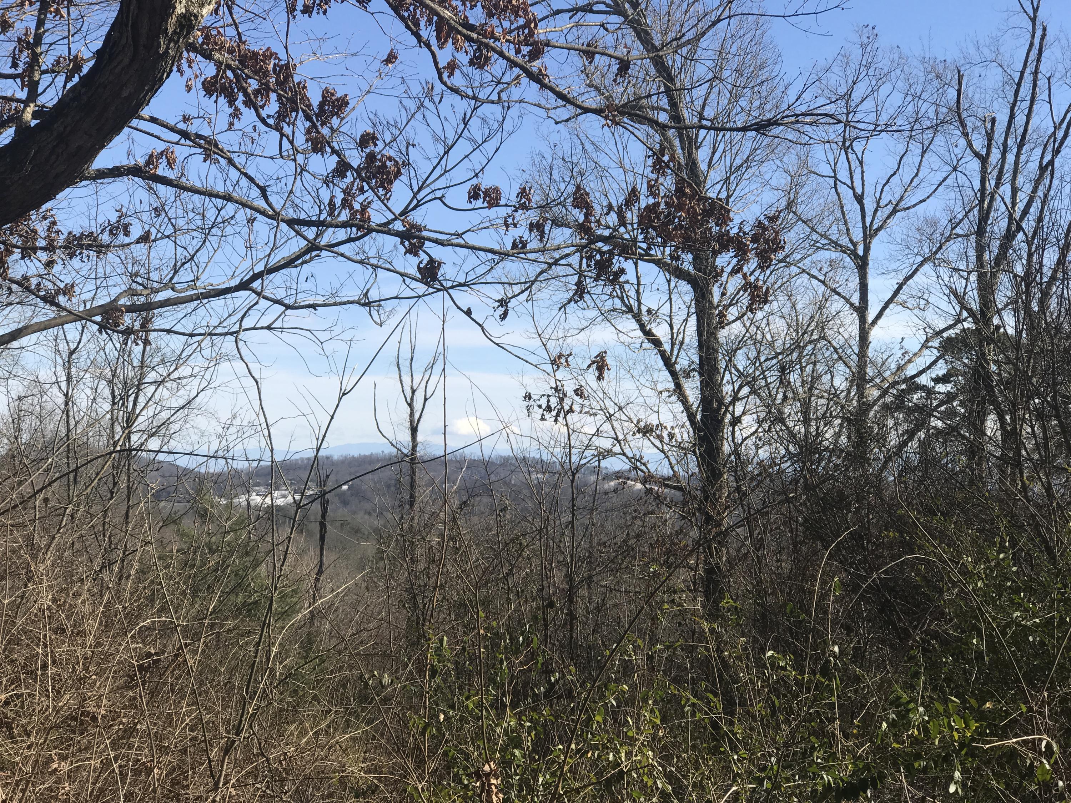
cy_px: 402
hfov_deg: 33.8
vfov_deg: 25.7
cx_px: 536
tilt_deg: +0.9
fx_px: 1764
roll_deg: +0.6
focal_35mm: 57
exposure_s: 1/833
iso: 20
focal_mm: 6.6
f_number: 2.8
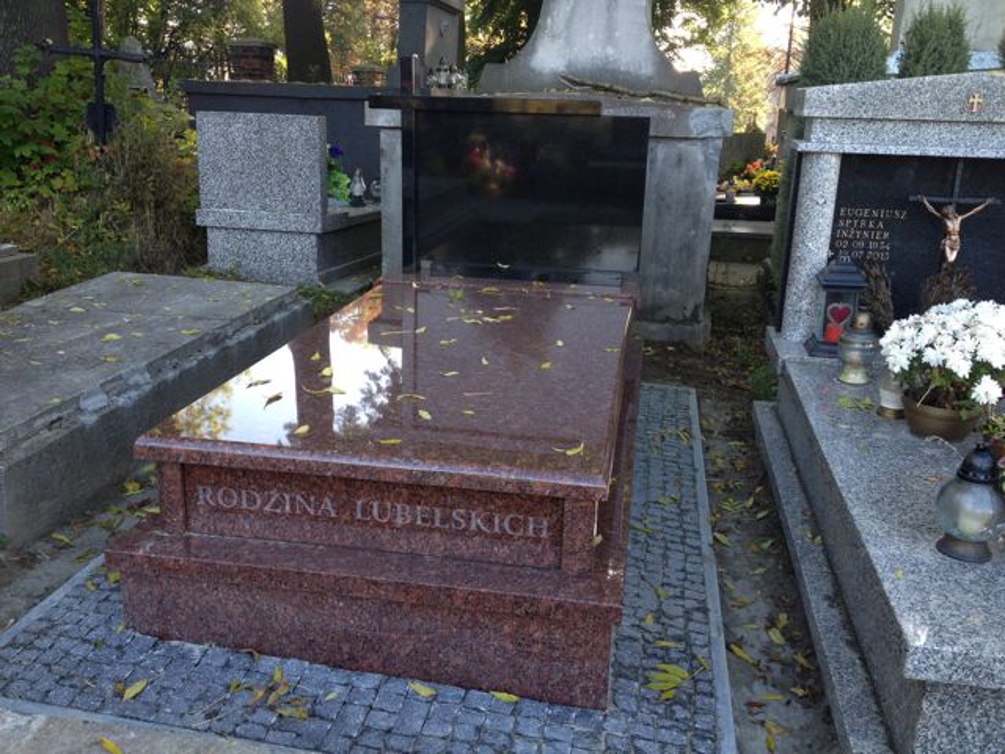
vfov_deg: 40.7
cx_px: 502
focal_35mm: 35
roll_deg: -1.0
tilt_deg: -19.1
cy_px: 377
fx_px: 1016
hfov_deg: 52.6
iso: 50
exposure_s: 1/68
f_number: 2.4
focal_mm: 4.28
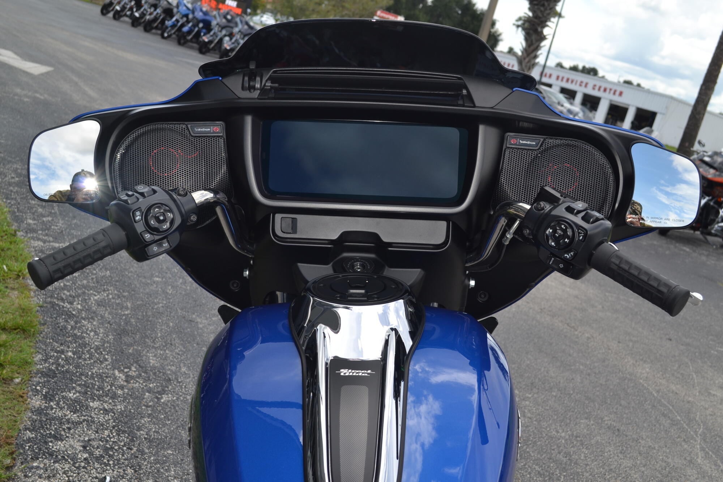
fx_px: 904
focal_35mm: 45
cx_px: 362
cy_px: 241
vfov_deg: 29.9
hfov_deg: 43.6
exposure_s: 1/200
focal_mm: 30
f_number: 6.3
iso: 100
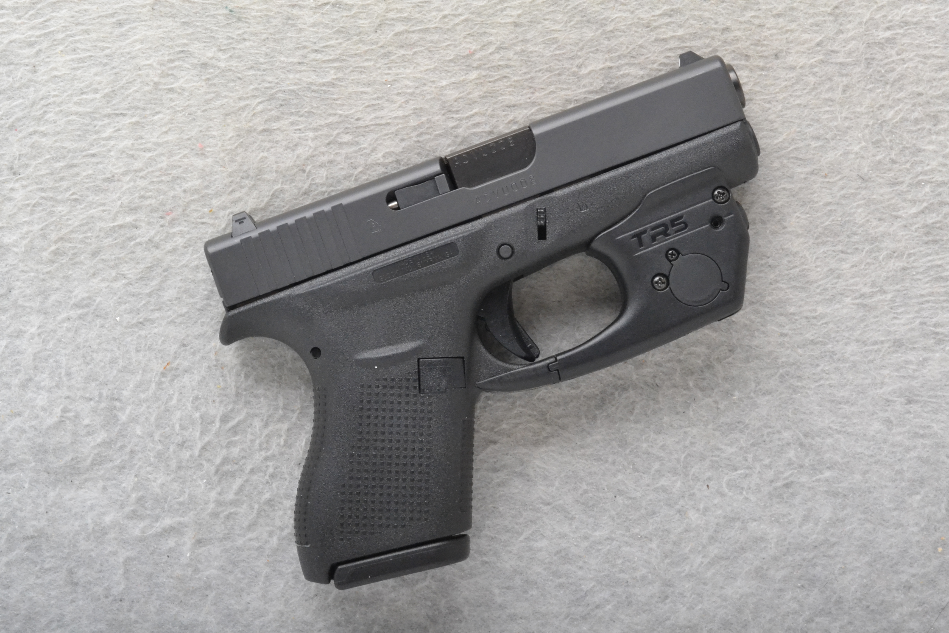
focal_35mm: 72
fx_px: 1898
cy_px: 316
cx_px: 474
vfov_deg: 18.9
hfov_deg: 28.1
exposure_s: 1/160
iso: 3200
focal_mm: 48
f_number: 20
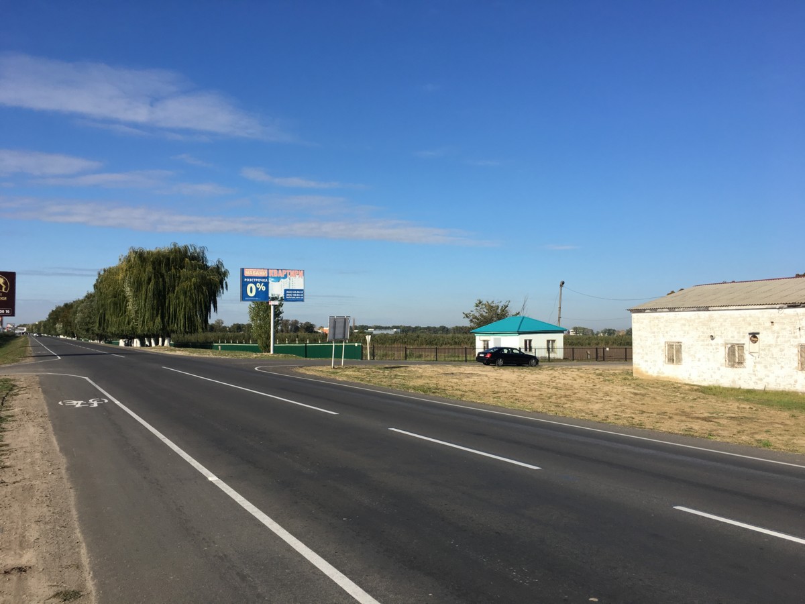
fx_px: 674
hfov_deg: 61.7
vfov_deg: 48.2
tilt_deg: +3.7
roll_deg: +0.0
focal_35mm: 29
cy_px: 302
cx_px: 402
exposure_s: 1/1748
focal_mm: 4.15
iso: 25
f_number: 2.2
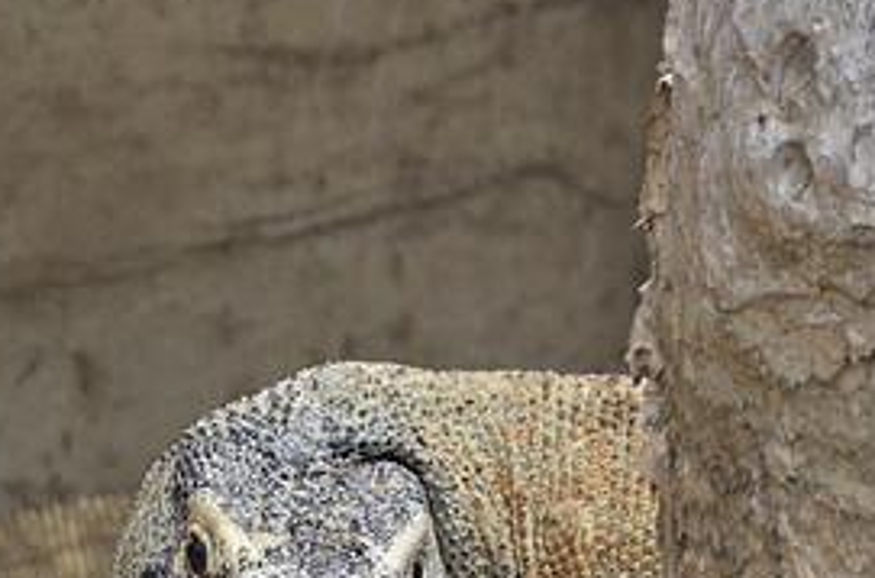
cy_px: 597
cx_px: 223
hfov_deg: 3.2
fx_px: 15559
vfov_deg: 2.1
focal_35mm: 642
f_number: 6.3
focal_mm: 200
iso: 2000
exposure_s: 1/1000
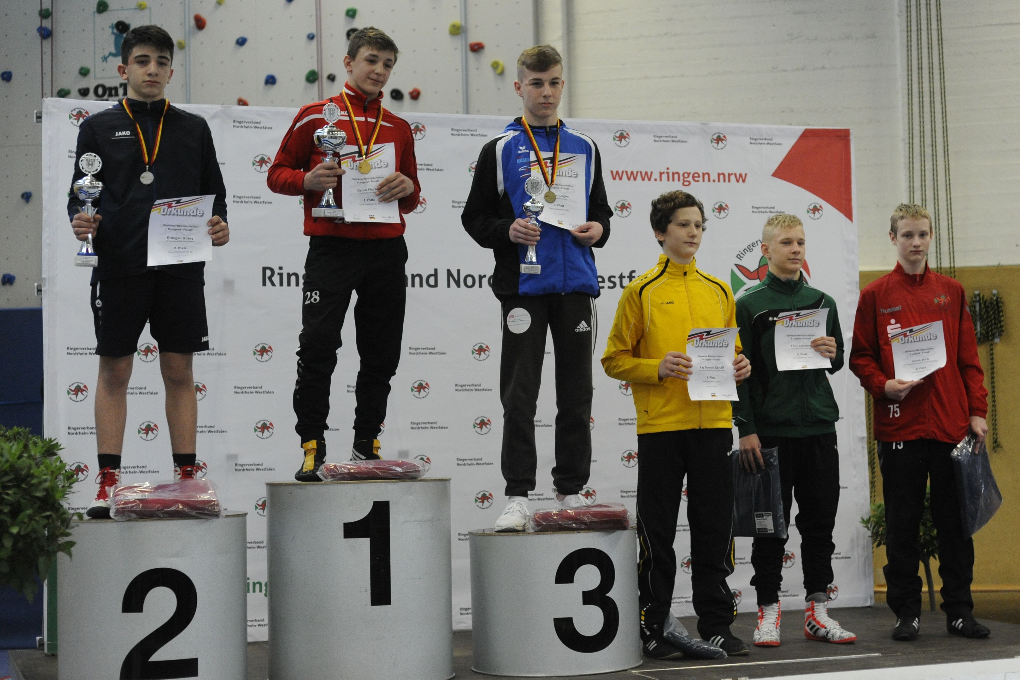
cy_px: 340
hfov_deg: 39.6
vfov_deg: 27.0
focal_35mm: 50
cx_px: 510
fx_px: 1417
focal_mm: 50
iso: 3200
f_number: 2.8
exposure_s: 1/2000
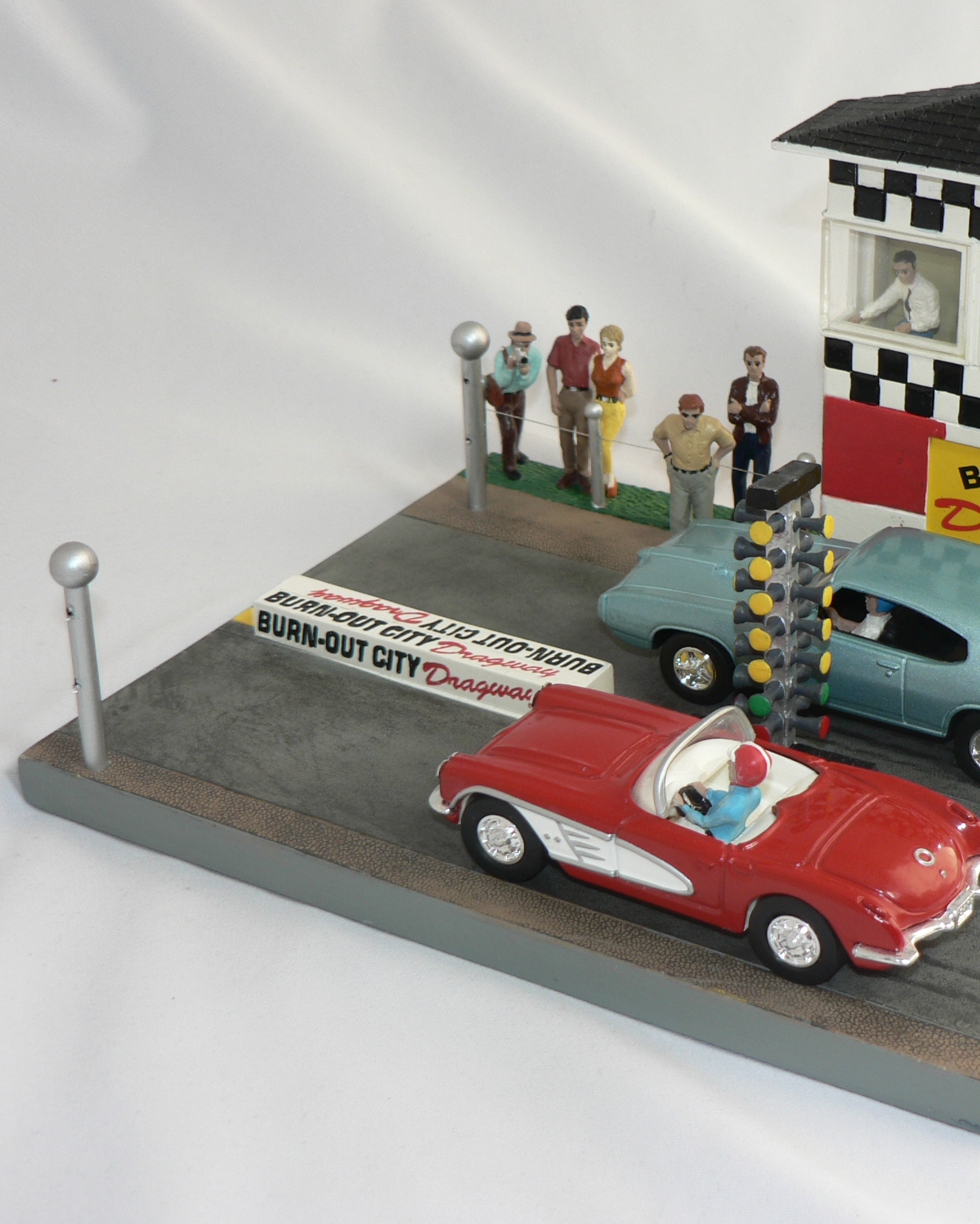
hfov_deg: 22.5
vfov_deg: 28.3
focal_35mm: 67
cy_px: 611
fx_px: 2429
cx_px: 790
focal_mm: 8.4
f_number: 2.8
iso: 80
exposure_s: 1/80
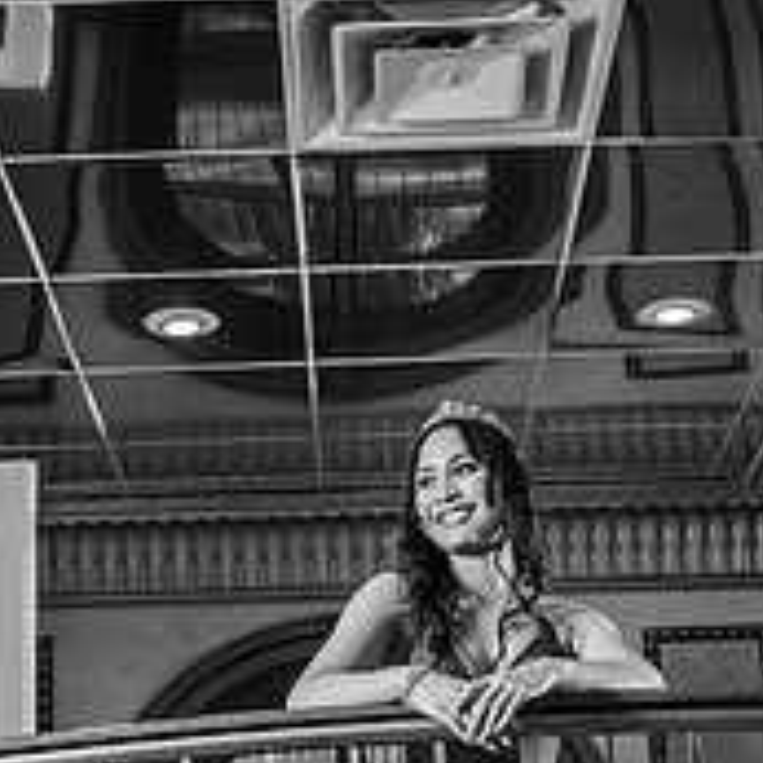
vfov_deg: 21.2
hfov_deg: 21.6
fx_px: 1995
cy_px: 673
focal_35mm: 80
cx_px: 313
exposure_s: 1/125
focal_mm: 28
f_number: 4
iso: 1600
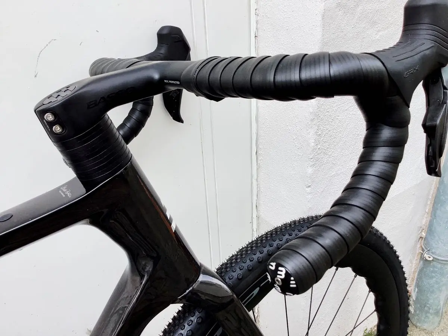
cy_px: 168
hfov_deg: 58.4
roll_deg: +2.6
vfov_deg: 45.4
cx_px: 224
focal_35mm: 31
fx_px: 401
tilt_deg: -29.0
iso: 25
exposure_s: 1/369
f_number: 2.4
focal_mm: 3.3
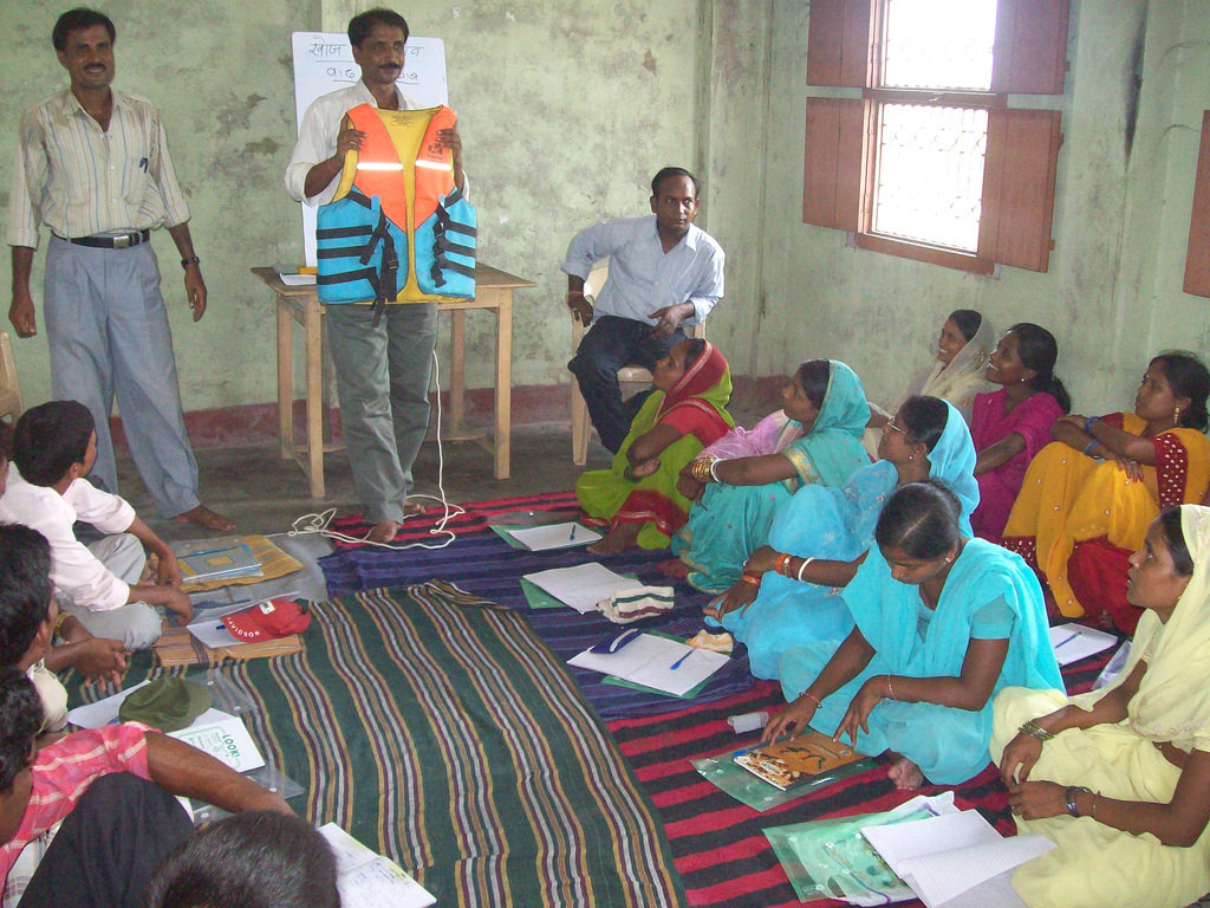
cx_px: 605
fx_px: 1258
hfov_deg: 51.4
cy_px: 454
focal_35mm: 36
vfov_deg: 39.7
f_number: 2.7
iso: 200
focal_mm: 6
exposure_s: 1/64
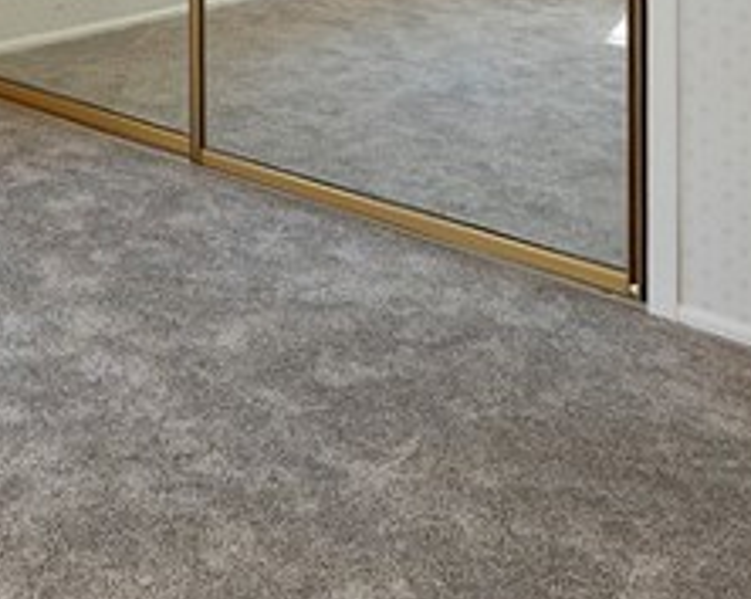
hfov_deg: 24.6
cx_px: -281
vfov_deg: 19.6
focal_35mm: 65
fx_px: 1443
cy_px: -357
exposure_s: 1/30
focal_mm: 10
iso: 125
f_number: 8
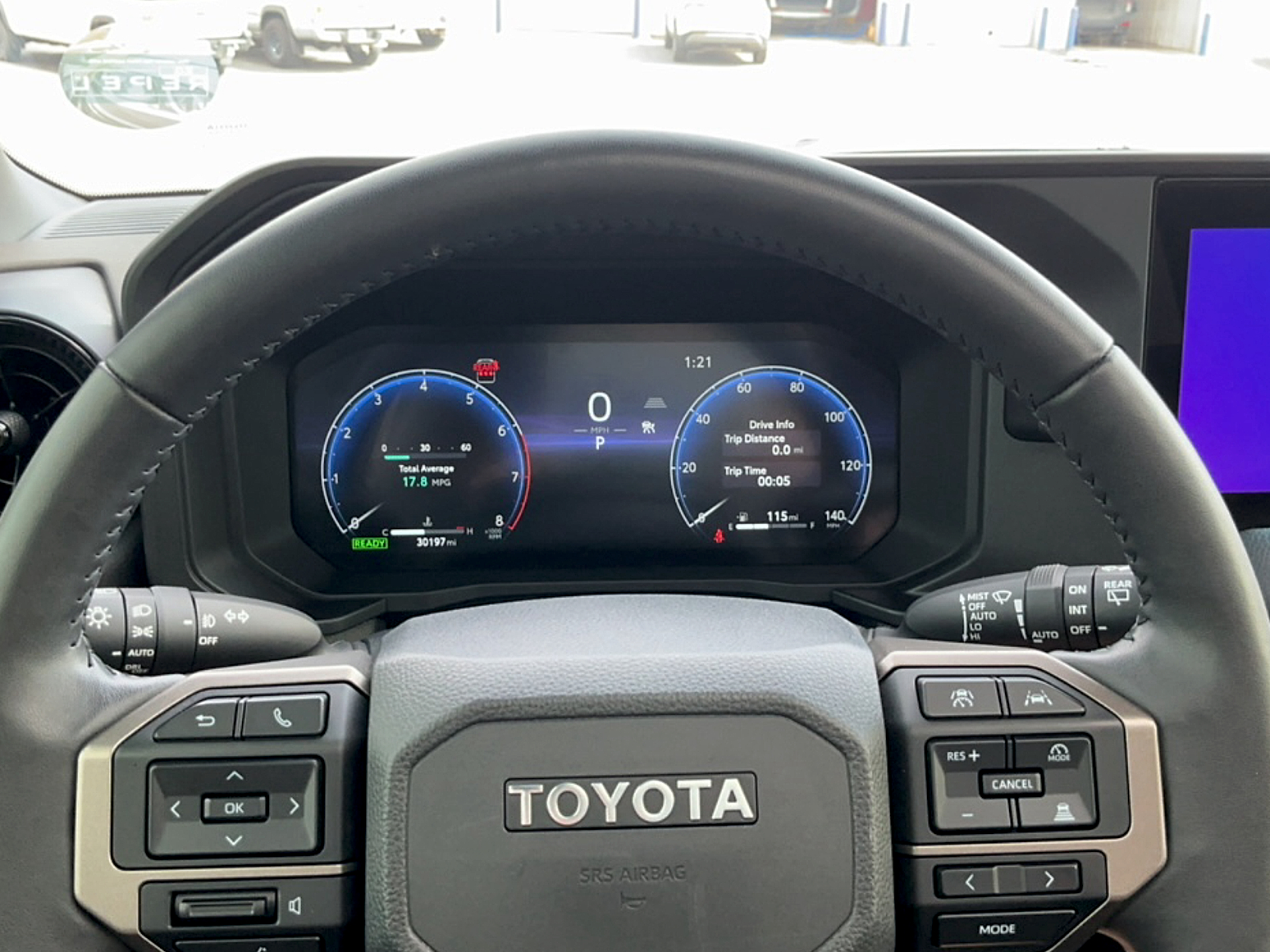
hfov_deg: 58.3
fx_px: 1137
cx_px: 653
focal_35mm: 31
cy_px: 488
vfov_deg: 45.4
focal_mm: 3
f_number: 1.8
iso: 40
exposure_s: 1/60
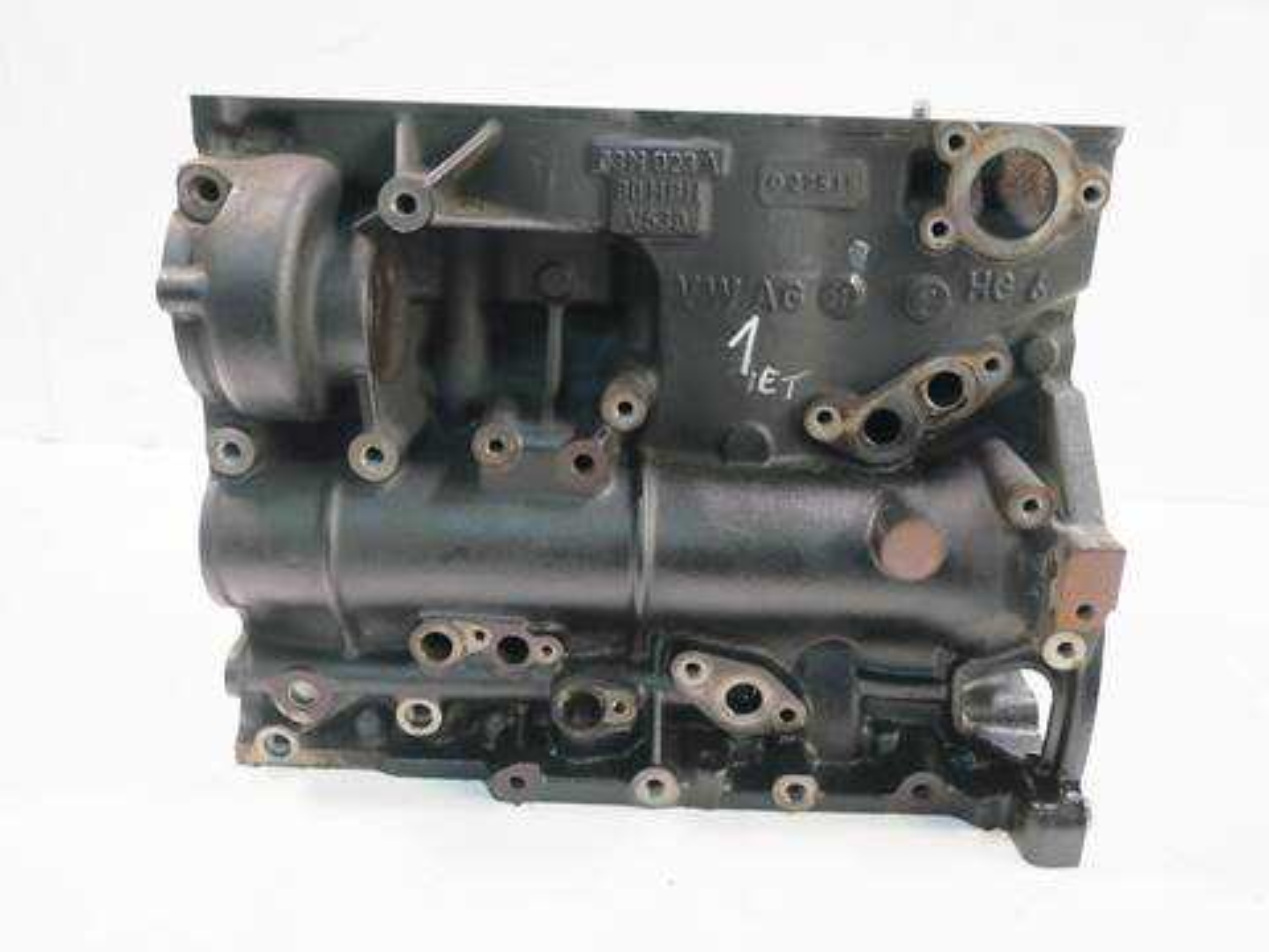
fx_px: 1100
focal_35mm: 30
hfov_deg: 60.0
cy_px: 476
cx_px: 634
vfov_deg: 46.8
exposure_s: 1/60
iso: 800
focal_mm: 15
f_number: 3.7
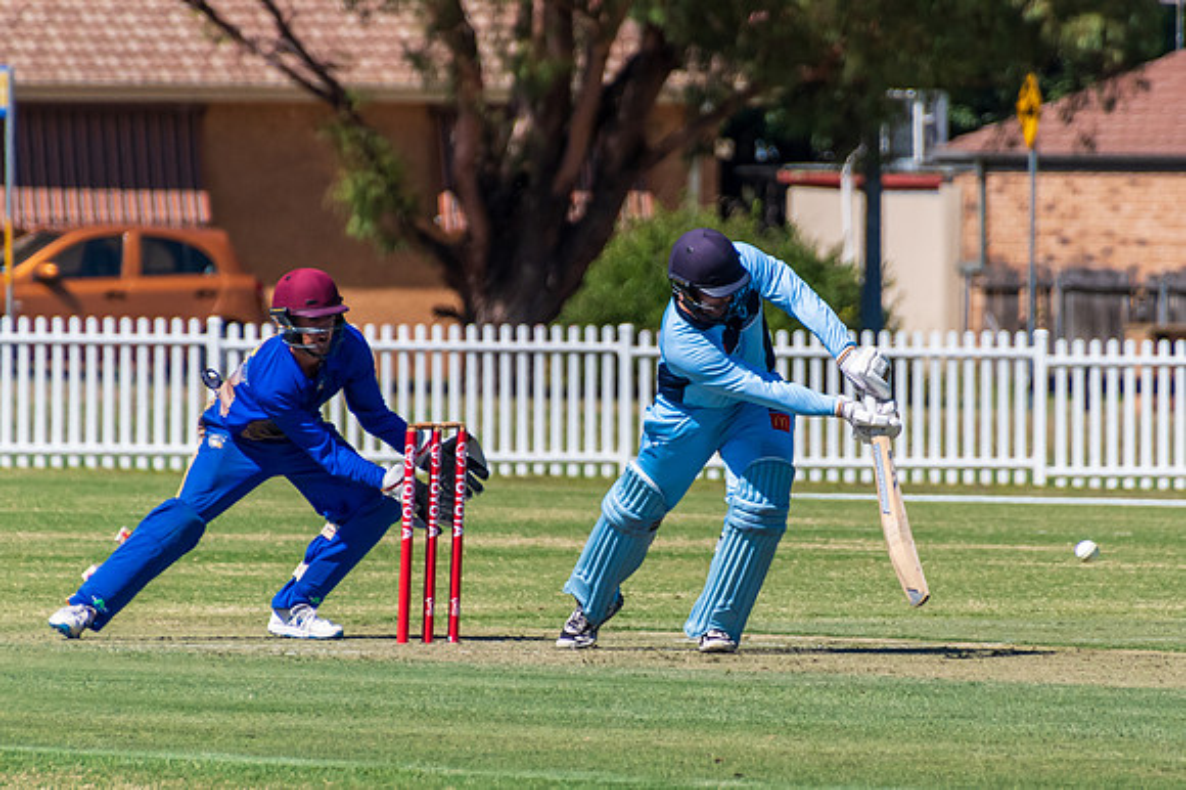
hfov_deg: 2.3
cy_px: 329
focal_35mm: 880
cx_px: 664
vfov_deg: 1.6
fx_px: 28977
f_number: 6.3
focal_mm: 400
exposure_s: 1/2500
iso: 400
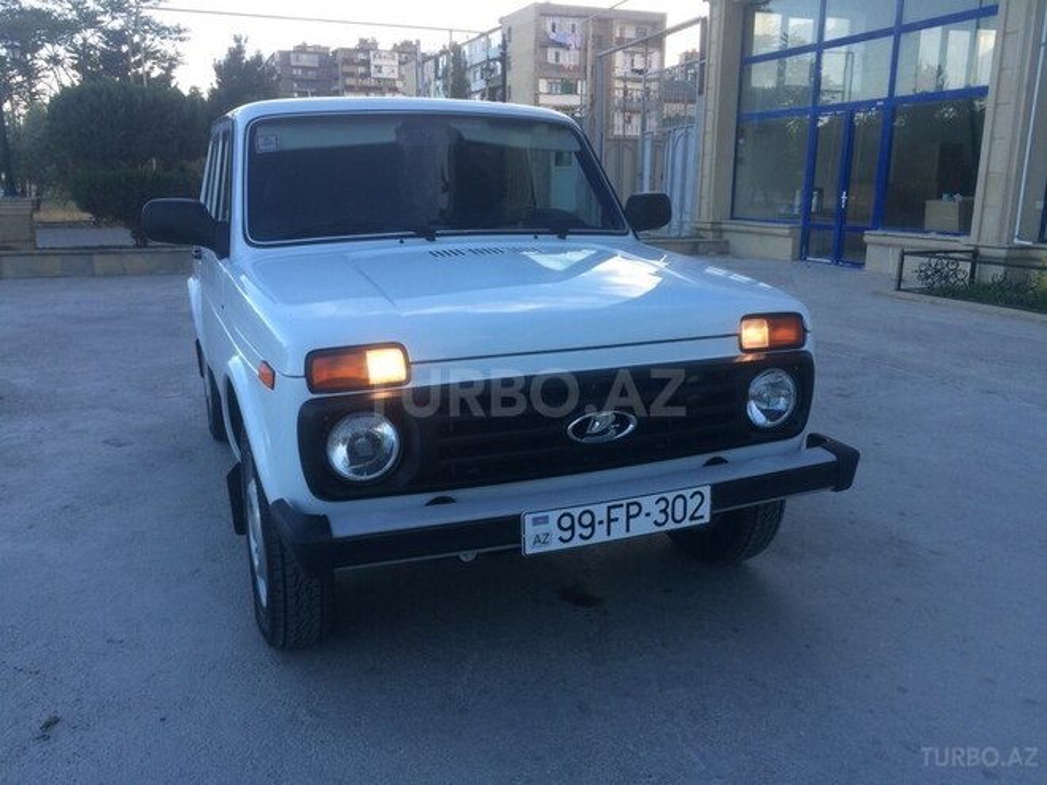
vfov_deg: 48.2
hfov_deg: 61.7
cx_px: 524
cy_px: 392
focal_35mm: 29
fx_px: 877
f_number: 2.2
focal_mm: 4.15
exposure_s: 1/144
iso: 32
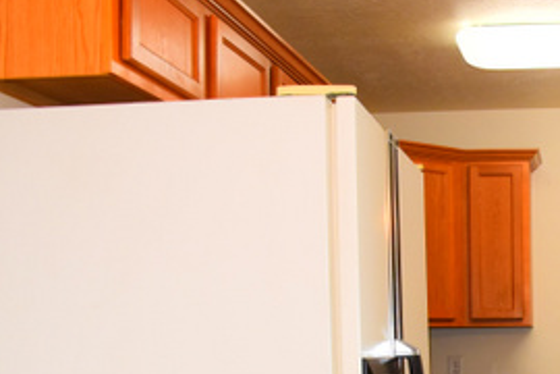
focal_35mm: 64
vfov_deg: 20.4
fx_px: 995
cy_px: 400
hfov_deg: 28.6
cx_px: 614
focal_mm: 18
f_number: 5
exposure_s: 1/100
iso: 800
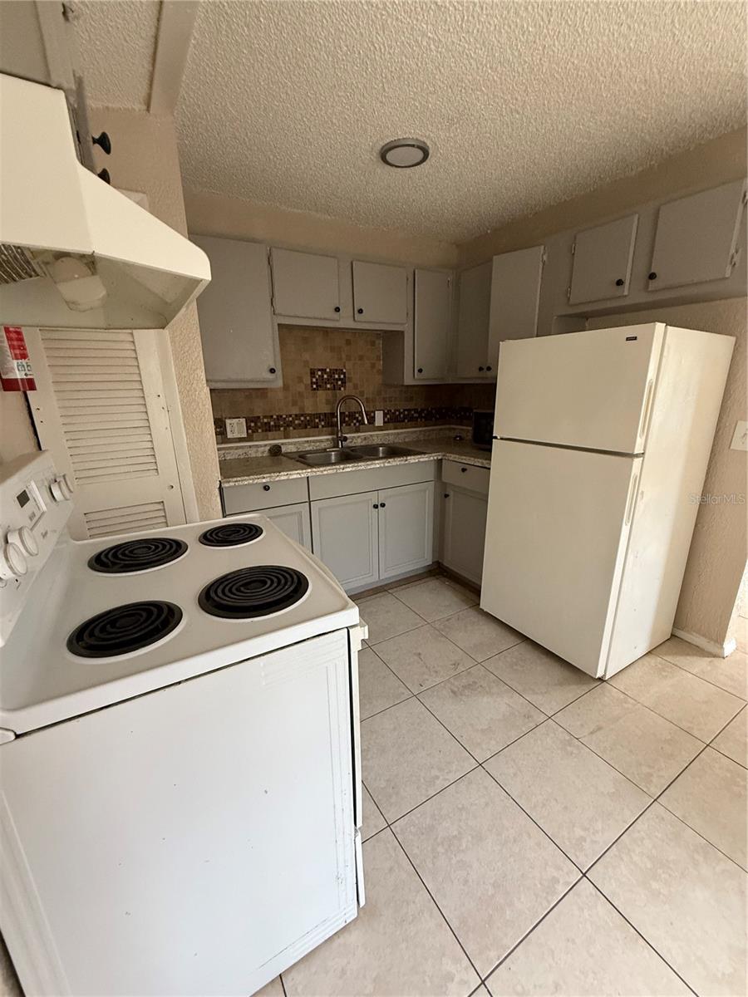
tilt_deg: -15.0
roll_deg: +0.0
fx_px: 403
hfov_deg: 85.7
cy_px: 498
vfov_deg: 102.1
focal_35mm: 14
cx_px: 374
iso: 500
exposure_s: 1/60
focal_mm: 2.22
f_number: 2.2
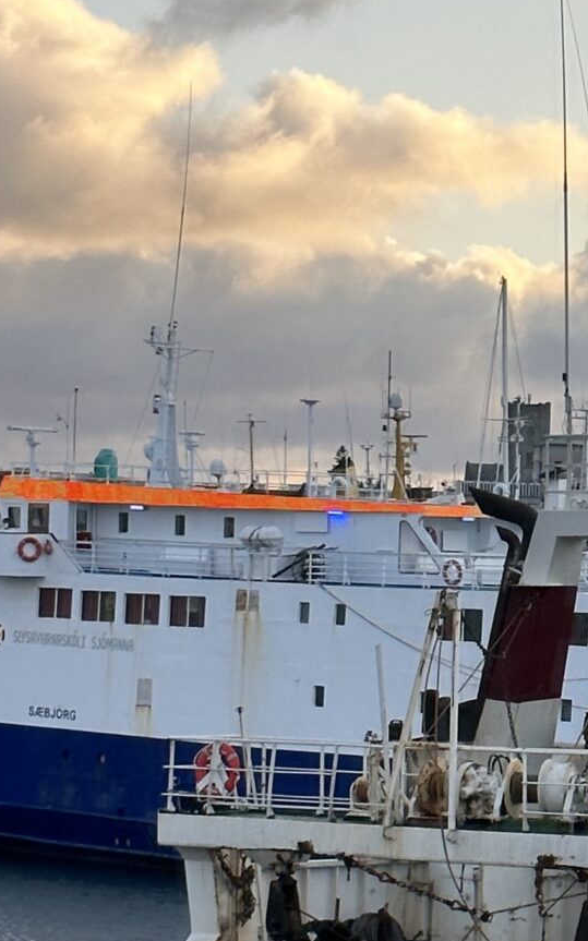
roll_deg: -2.8
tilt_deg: -2.2
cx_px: 580
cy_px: 704
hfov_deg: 8.6
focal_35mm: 151
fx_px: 3874
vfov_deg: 13.8
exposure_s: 1/604
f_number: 1.78
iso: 64
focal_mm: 6.86
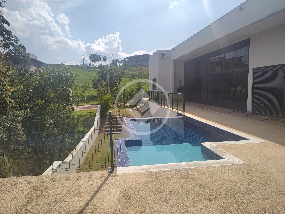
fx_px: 189
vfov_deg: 58.9
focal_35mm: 23
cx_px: 142
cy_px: 107
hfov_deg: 73.9
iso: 100
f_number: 1.8
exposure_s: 1/3660
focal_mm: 5.56
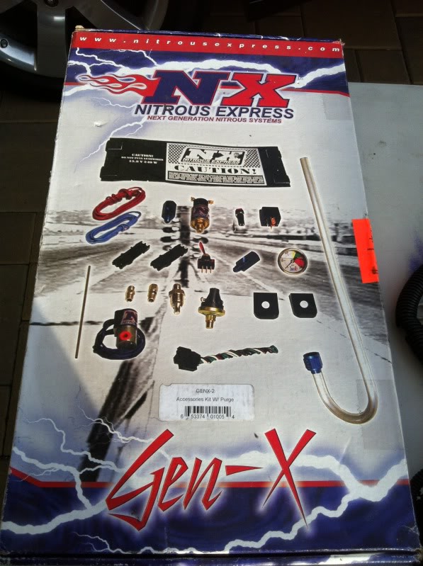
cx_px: 212
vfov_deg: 52.7
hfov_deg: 40.6
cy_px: 283
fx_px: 572
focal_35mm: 35
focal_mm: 3.9
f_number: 2.8
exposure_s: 1/1005
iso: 80
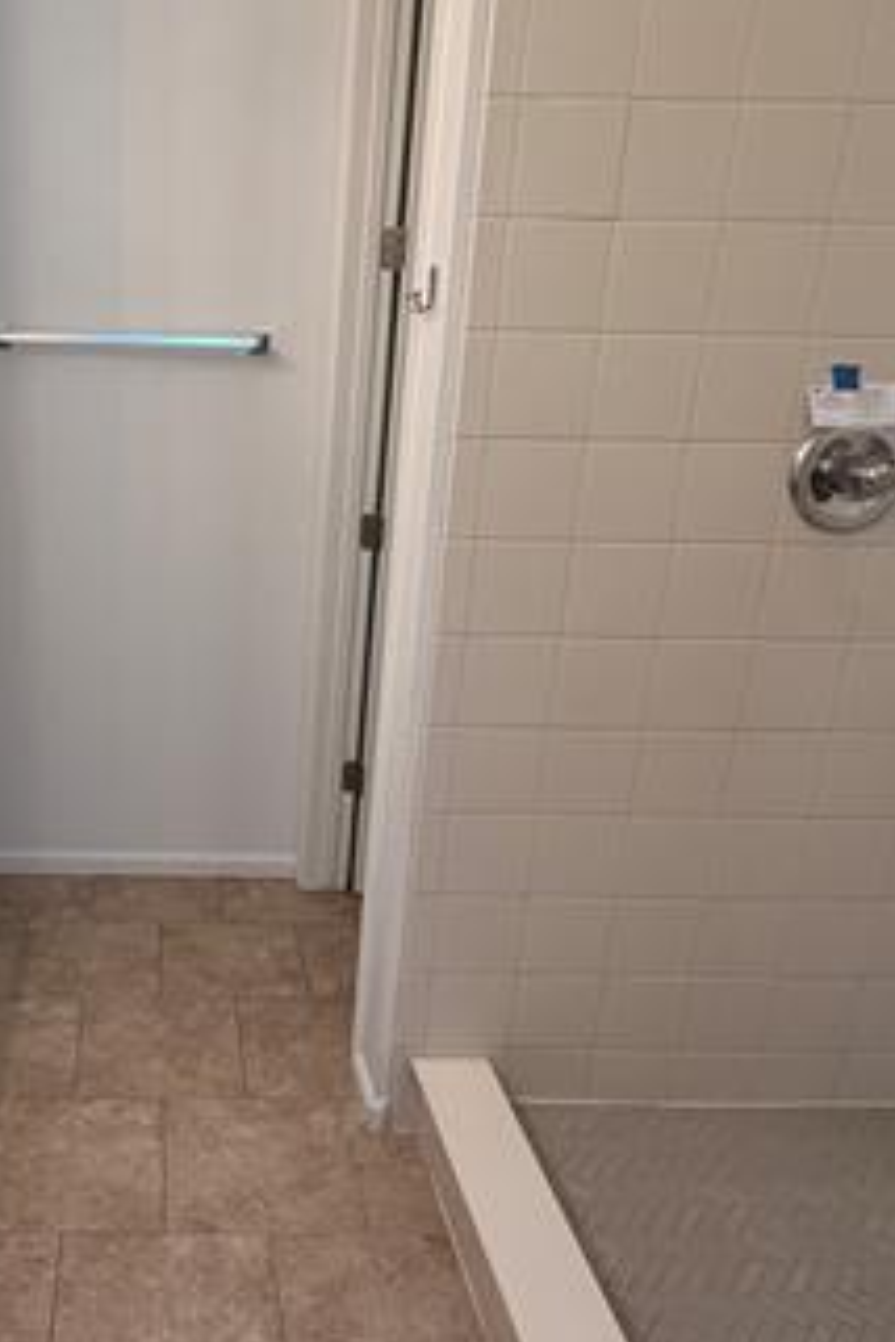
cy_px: 688
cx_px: 163
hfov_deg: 42.7
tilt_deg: -16.4
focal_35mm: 29
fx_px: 1081
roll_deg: -0.3
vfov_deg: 63.7
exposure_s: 1/120
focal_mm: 2.22
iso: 320
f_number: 2.2
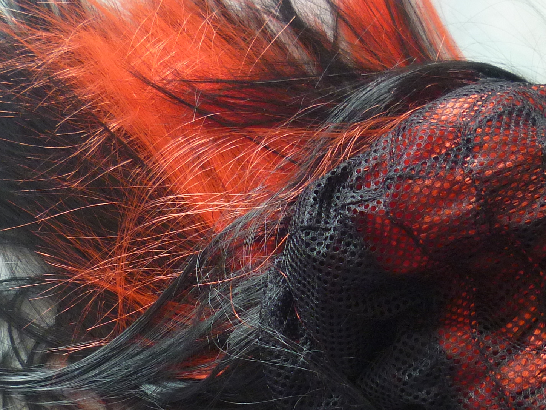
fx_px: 1199
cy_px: 245
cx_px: 348
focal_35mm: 76
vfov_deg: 19.4
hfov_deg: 25.6
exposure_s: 1/30
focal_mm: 5.5
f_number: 2.8
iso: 200
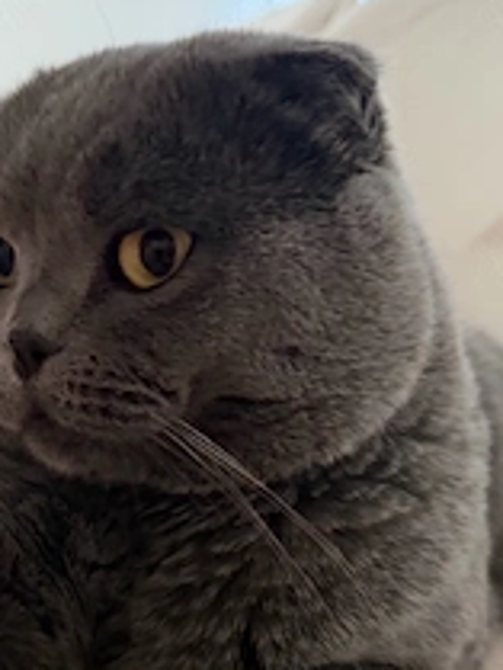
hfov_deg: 31.1
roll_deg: -5.2
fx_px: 890
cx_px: 144
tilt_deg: -11.6
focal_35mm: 46
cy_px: 494
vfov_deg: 40.2
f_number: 1.78
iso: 800
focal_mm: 6.76
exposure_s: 1/59
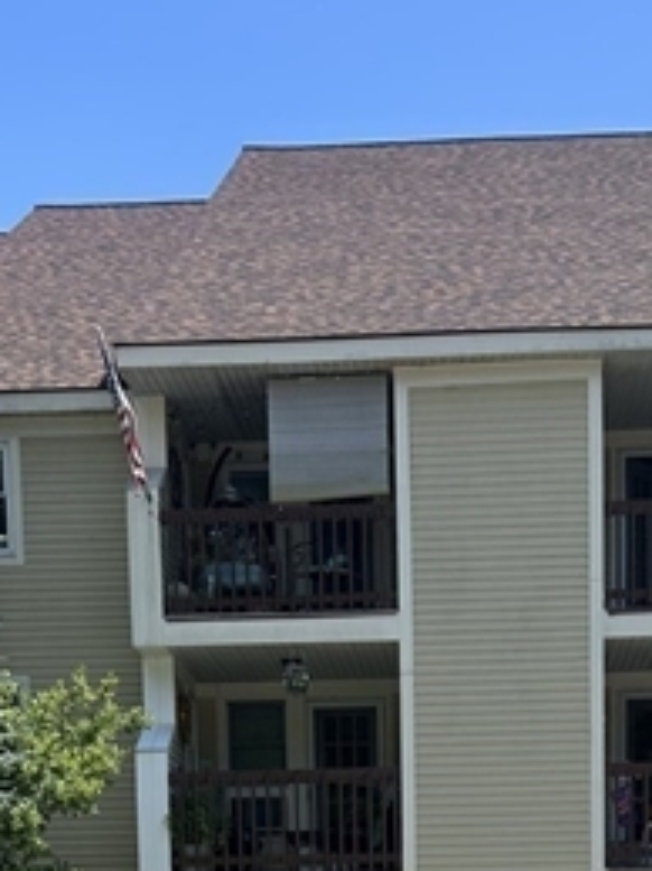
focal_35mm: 77
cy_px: 1278
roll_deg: +1.4
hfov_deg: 19.1
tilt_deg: -8.6
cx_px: 393
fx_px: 1935
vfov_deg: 21.6
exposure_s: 1/3571
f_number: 1.5
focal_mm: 5.7
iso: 50
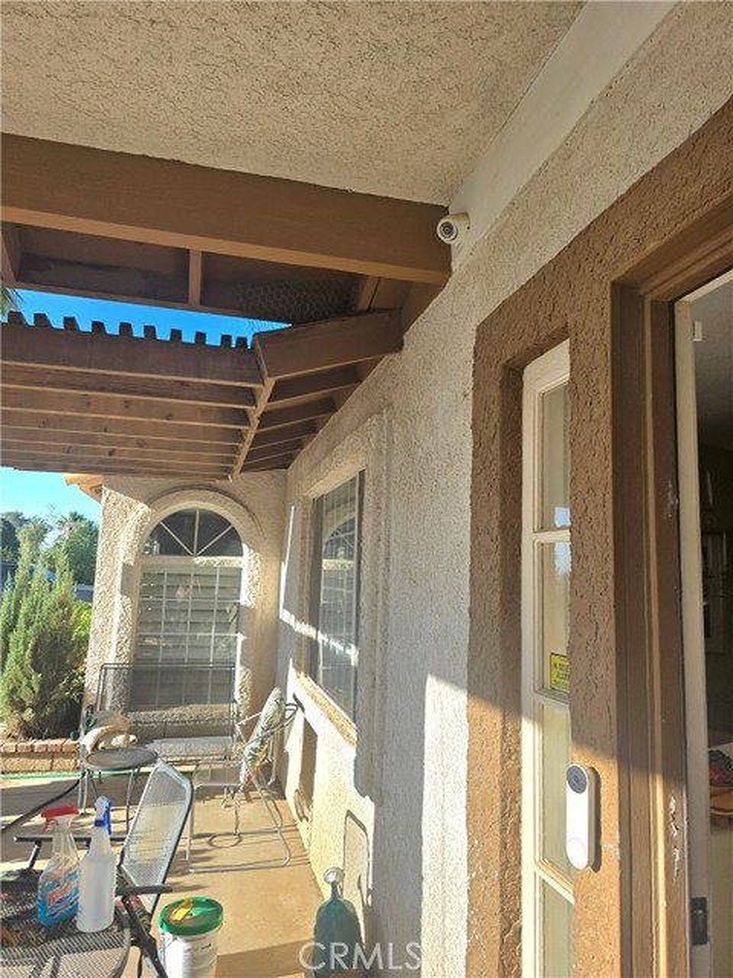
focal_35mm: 23
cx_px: 366
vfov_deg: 73.9
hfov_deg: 58.9
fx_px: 649
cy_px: 489
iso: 80
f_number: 1.7
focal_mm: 6.3
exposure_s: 1/5000
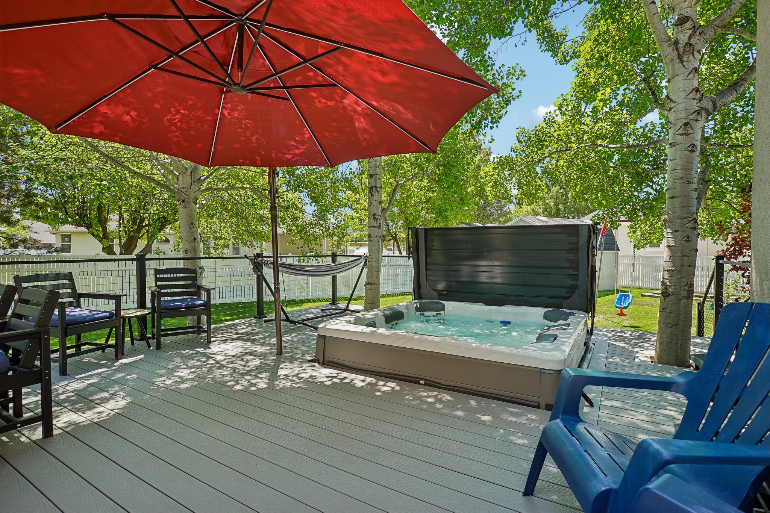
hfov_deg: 90.0
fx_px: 385
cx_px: 385
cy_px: 256
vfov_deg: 67.4
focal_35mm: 18
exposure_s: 1/30
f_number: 9
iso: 100
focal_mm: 18
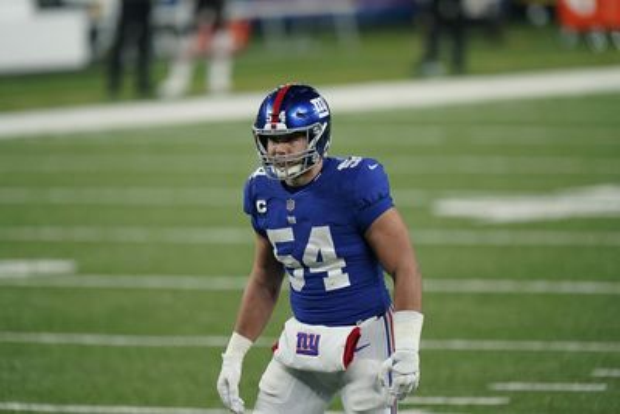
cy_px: 207
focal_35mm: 560
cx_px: 310
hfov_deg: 3.7
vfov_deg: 2.5
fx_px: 9647
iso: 4000
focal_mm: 560
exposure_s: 1/2000
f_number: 4
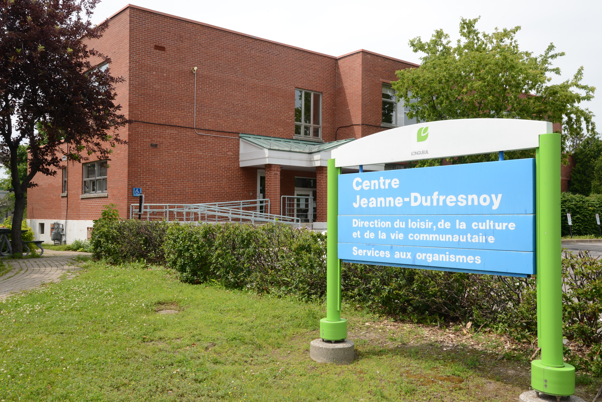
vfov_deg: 38.9
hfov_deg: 55.8
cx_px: 301
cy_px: 201
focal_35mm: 34
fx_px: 569
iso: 1000
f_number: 14
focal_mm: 34
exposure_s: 1/400
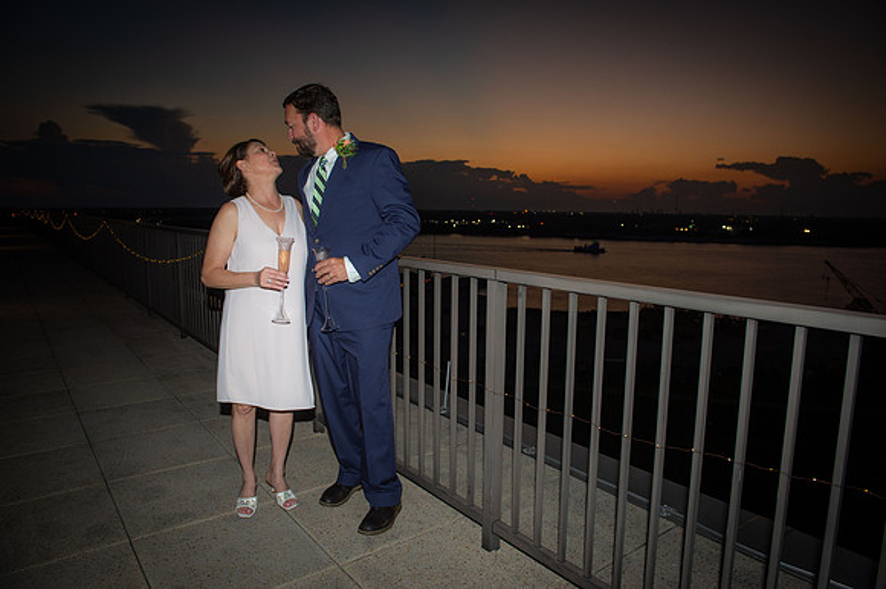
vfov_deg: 53.1
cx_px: 443
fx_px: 590
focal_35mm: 24
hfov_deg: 73.8
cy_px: 294
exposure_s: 1/250
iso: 1000
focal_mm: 24
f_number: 5
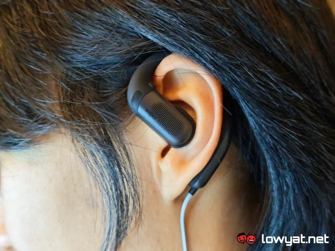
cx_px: 168
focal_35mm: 46
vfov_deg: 31.5
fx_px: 445
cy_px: 126
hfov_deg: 41.2
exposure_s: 1/33
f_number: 1.6
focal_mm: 5.4
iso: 800
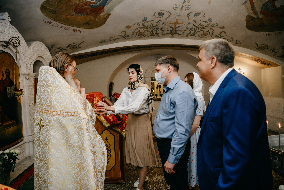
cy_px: 95
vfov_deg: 53.1
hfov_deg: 73.7
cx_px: 142
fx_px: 189
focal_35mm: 24
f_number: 3.5
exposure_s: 1/160
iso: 500
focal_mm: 24
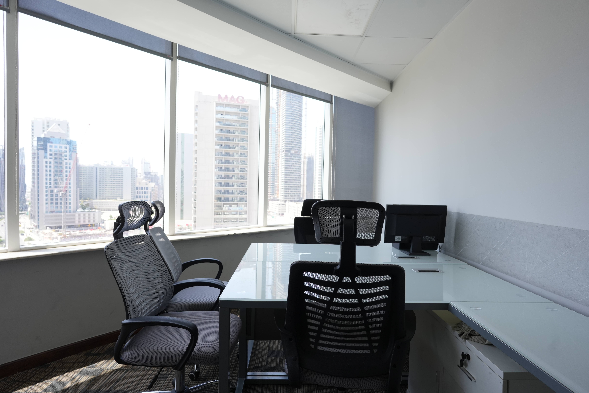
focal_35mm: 20
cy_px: 196
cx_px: 294
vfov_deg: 61.9
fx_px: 327
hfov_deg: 84.0
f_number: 5.6
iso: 250
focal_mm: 20
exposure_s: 1/90
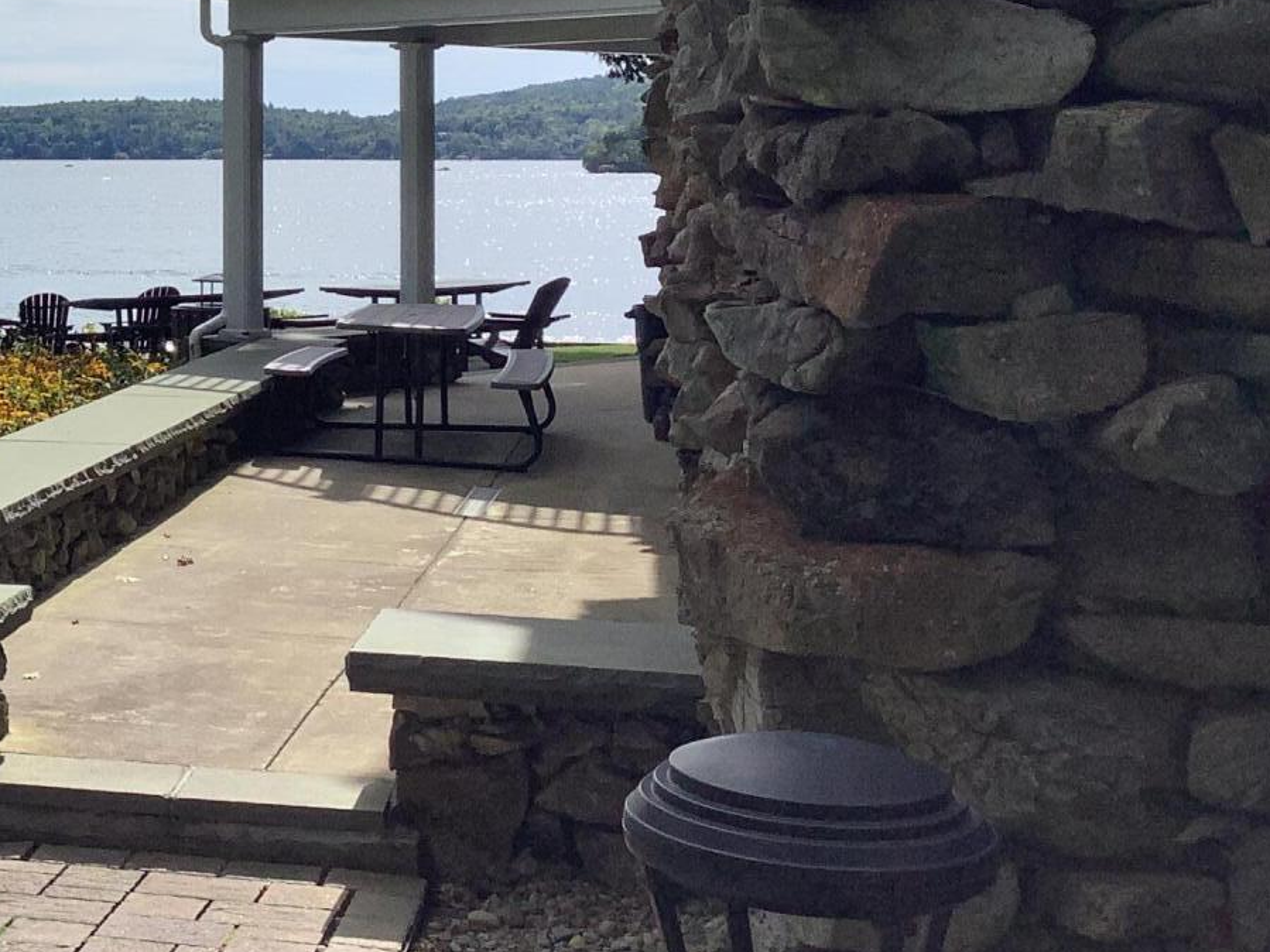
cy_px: 165
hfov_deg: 26.1
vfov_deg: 21.0
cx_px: -113
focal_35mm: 69
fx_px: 2531
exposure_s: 1/1894
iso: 25
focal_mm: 3.3
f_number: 2.4
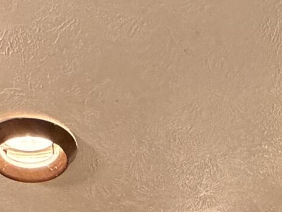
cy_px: 657
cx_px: 155
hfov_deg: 22.2
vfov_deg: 10.7
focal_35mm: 88
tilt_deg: -3.8
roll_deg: +0.3
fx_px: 717
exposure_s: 1/60
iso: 400
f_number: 2.2
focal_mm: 2.22
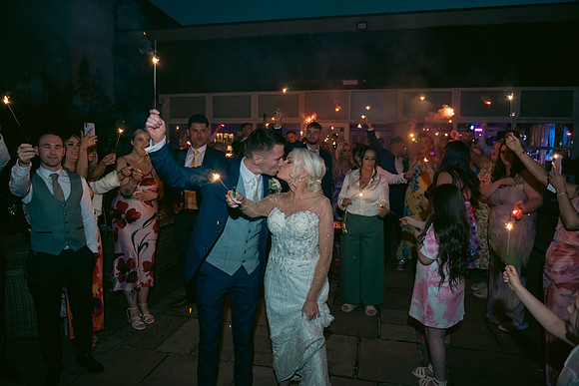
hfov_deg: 73.7
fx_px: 386
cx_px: 290
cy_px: 193
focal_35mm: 24
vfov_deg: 53.2
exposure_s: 1/160
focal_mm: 24
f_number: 3.5
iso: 800
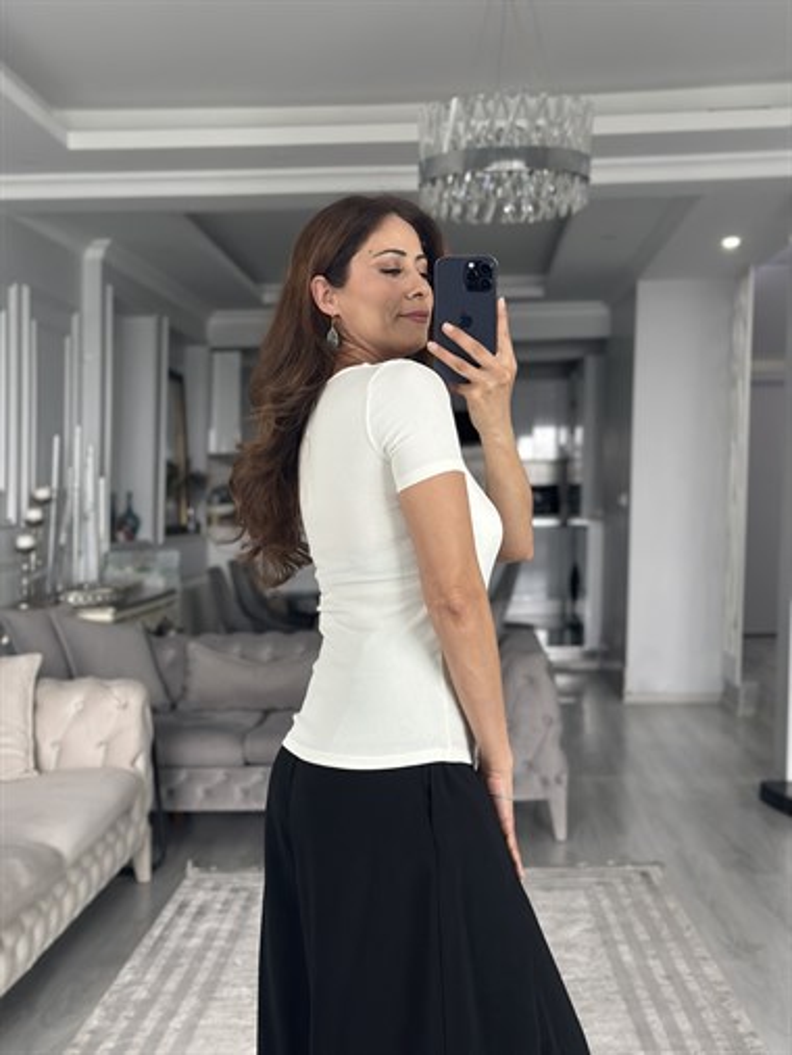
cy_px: 528
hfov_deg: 30.3
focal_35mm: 48
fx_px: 1463
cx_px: 396
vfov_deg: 39.6
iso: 250
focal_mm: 6.86
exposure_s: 1/60
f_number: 1.78
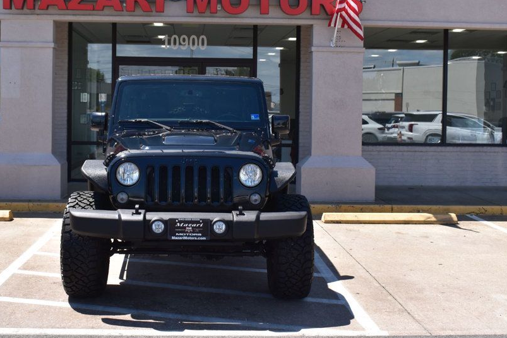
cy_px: 133
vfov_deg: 26.1
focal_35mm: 52
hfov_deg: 38.4
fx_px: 727
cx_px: 221
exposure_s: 1/400
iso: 400
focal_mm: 27
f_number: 11
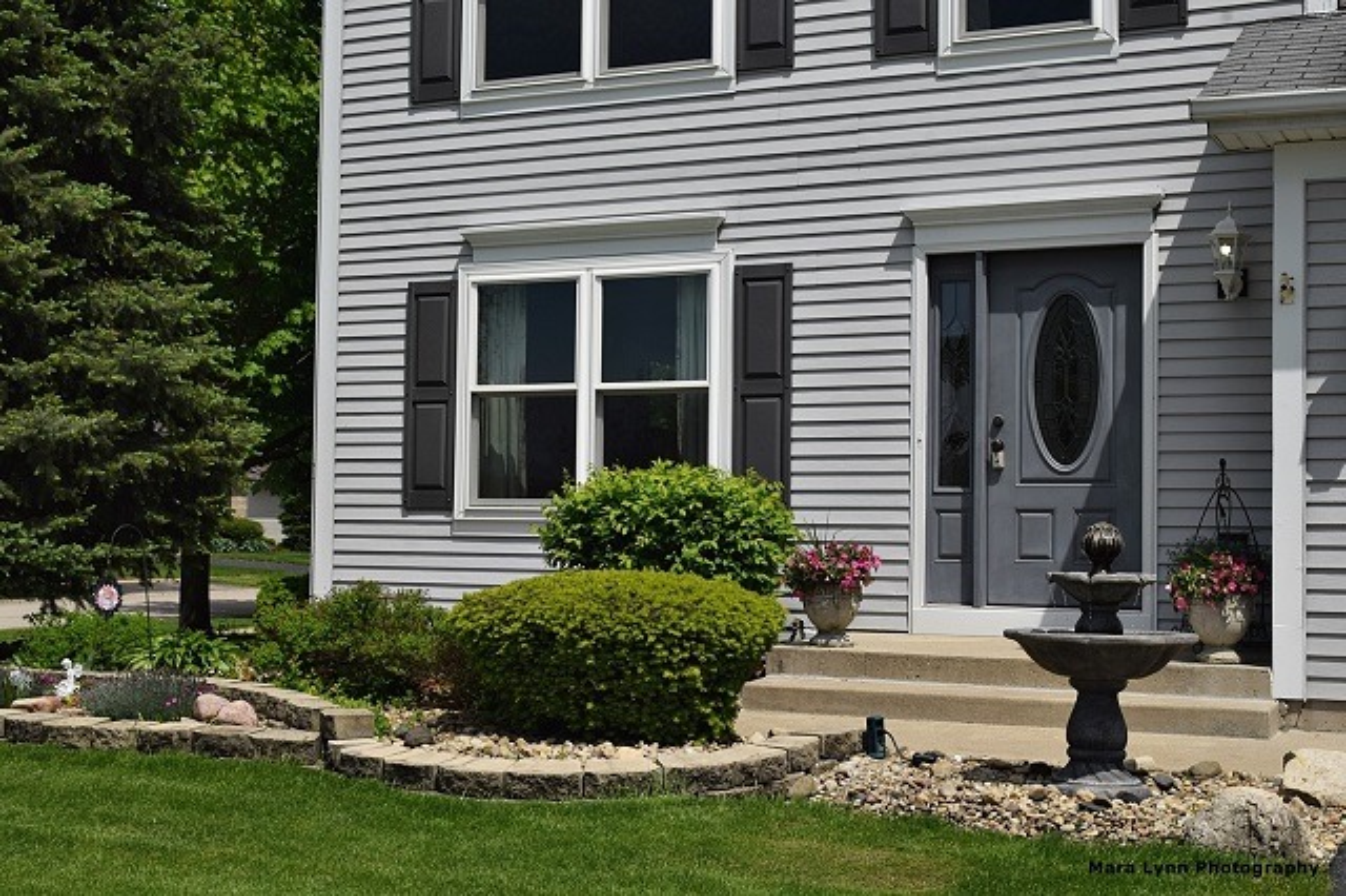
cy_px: 448
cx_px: 673
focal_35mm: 51
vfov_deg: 26.5
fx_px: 1906
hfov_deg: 38.9
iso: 100
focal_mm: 34
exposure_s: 1/200
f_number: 16
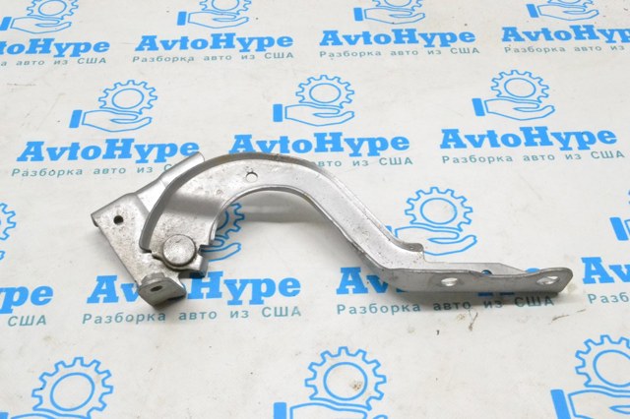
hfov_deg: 43.6
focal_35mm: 45
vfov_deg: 29.8
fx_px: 787
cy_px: 210
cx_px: 315
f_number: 13
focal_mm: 30
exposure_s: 1/100
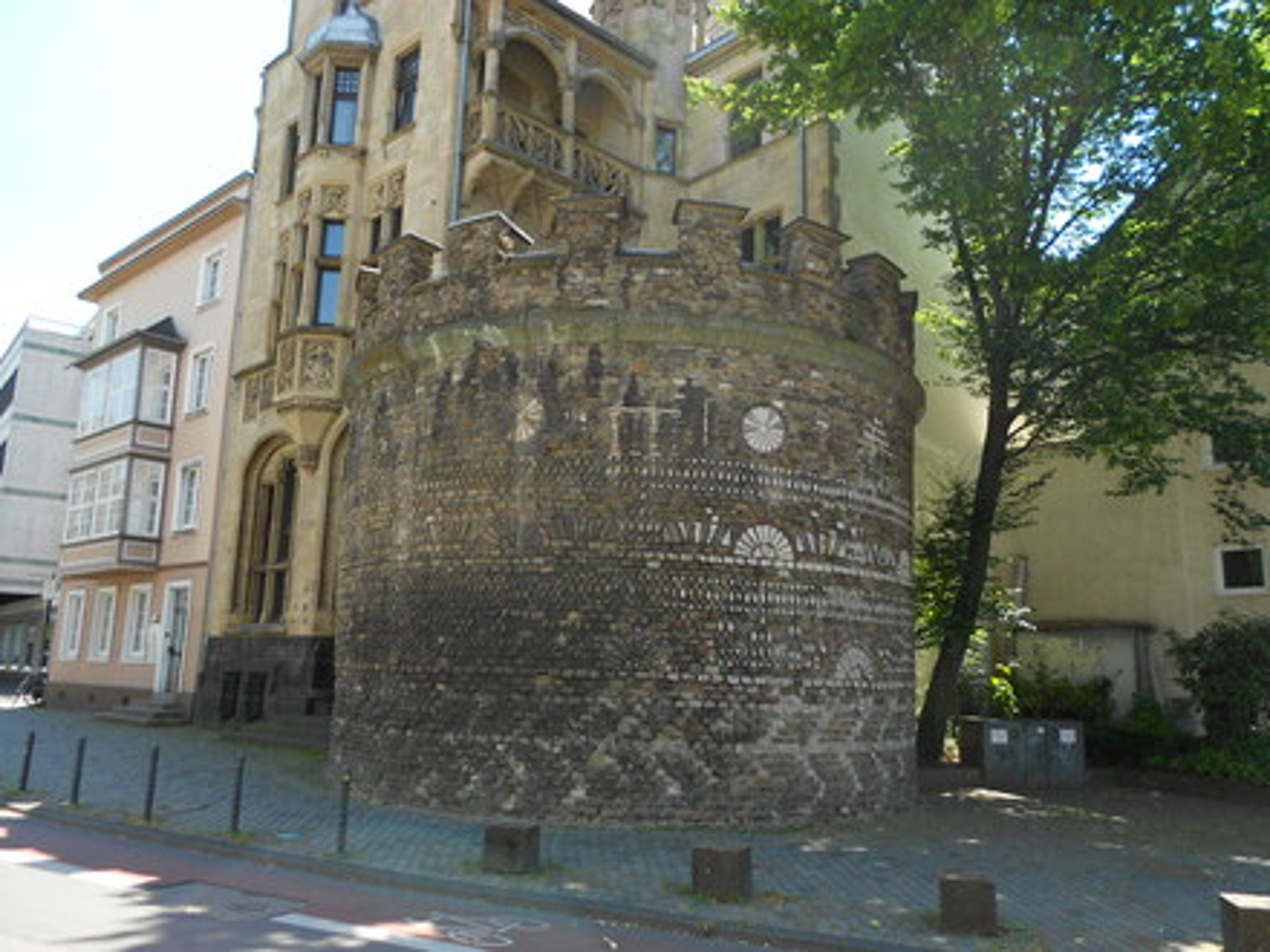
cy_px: 476
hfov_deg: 67.3
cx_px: 635
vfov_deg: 53.1
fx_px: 954
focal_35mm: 26
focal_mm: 4.6
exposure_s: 1/200
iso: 80
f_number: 3.2
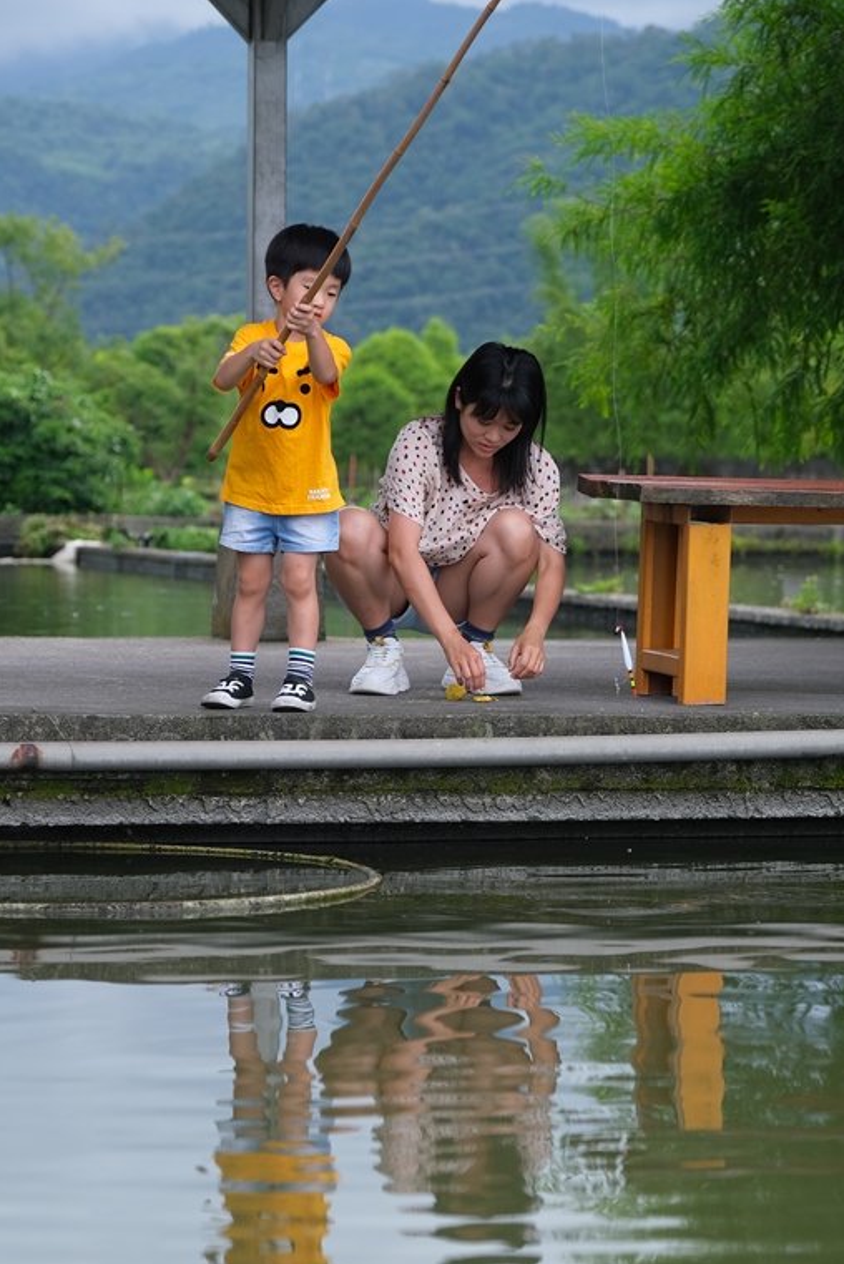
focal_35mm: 109
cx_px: 415
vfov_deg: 18.7
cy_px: 827
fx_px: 3829
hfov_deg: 12.6
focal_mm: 55
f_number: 2.8
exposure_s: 1/450
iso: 250
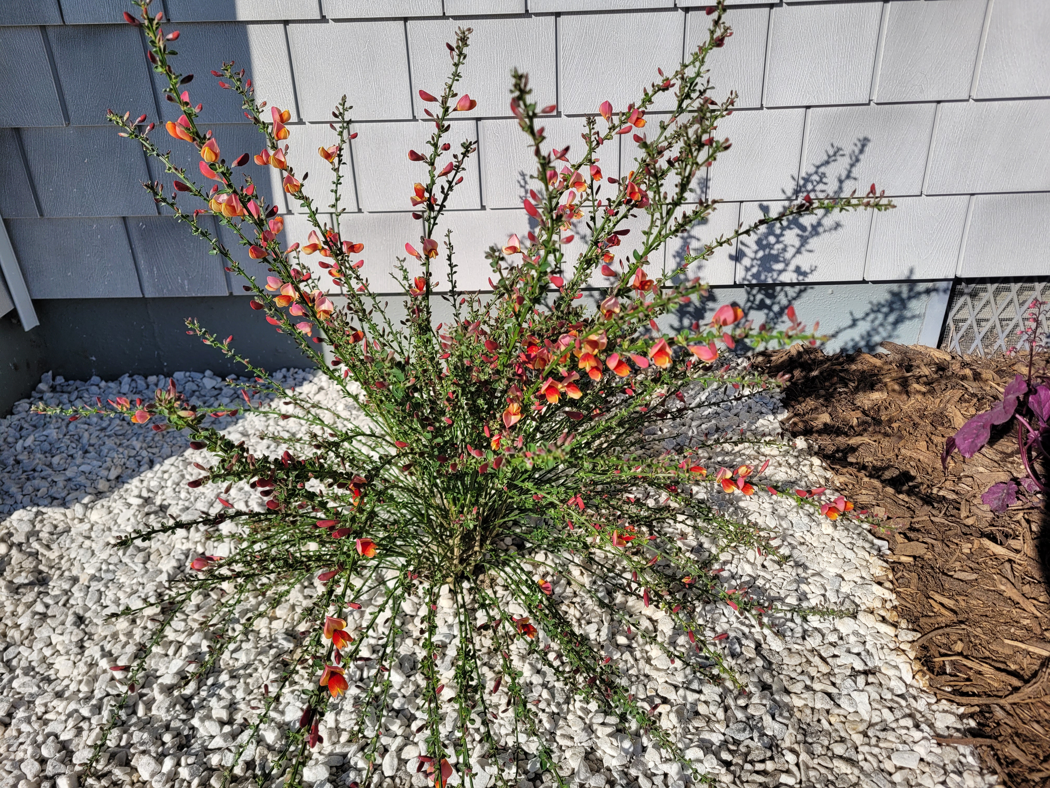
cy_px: 394
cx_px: 525
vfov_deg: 53.1
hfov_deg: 67.3
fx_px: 789
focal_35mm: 26
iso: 40
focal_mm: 5.4
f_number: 1.8
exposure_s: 1/2730
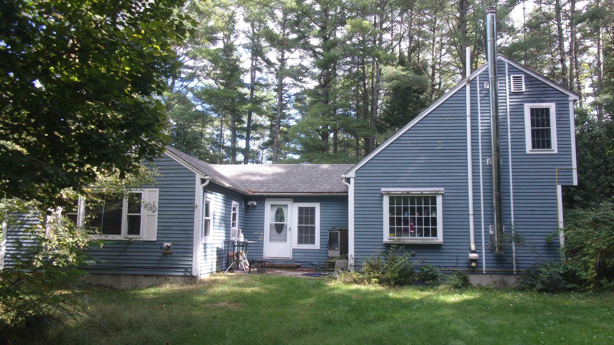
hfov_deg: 62.6
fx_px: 505
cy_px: 174
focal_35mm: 31
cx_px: 311
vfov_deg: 37.8
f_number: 3.9
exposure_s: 1/110
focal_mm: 5.1
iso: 80
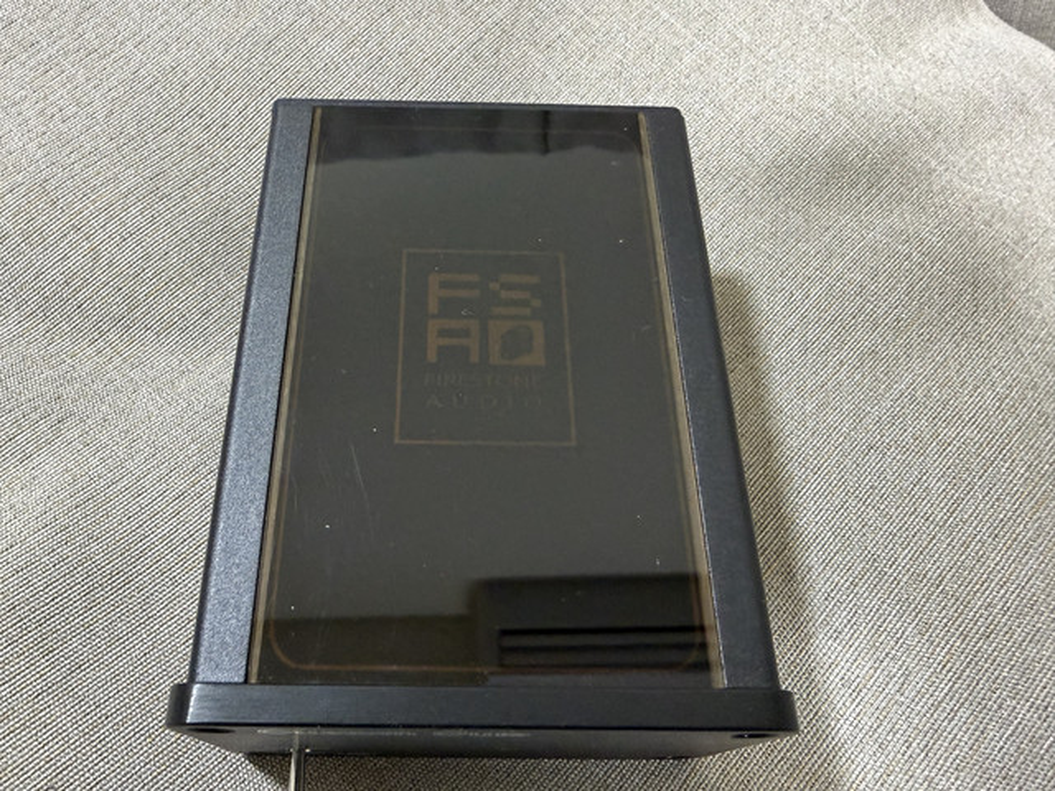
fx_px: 792
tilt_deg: -62.9
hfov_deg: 67.3
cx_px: 528
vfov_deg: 53.1
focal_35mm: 26
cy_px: 396
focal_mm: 2.22
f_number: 2.2
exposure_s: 1/60
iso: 500
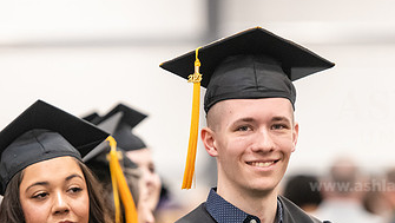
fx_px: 3134
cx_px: 256
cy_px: 211
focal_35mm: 299
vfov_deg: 4.1
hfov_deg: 7.2
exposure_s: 1/200
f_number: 3.2
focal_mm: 165
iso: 3200
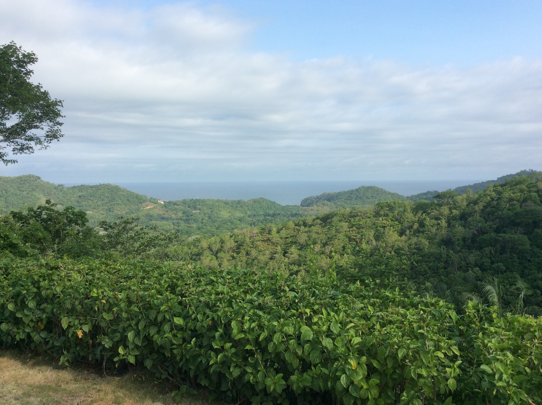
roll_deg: +2.0
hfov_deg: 56.9
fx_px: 500
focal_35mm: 32
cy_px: 202
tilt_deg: -3.2
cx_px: 271
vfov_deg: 44.1
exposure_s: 1/969
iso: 32
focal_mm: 3.3
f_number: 2.4
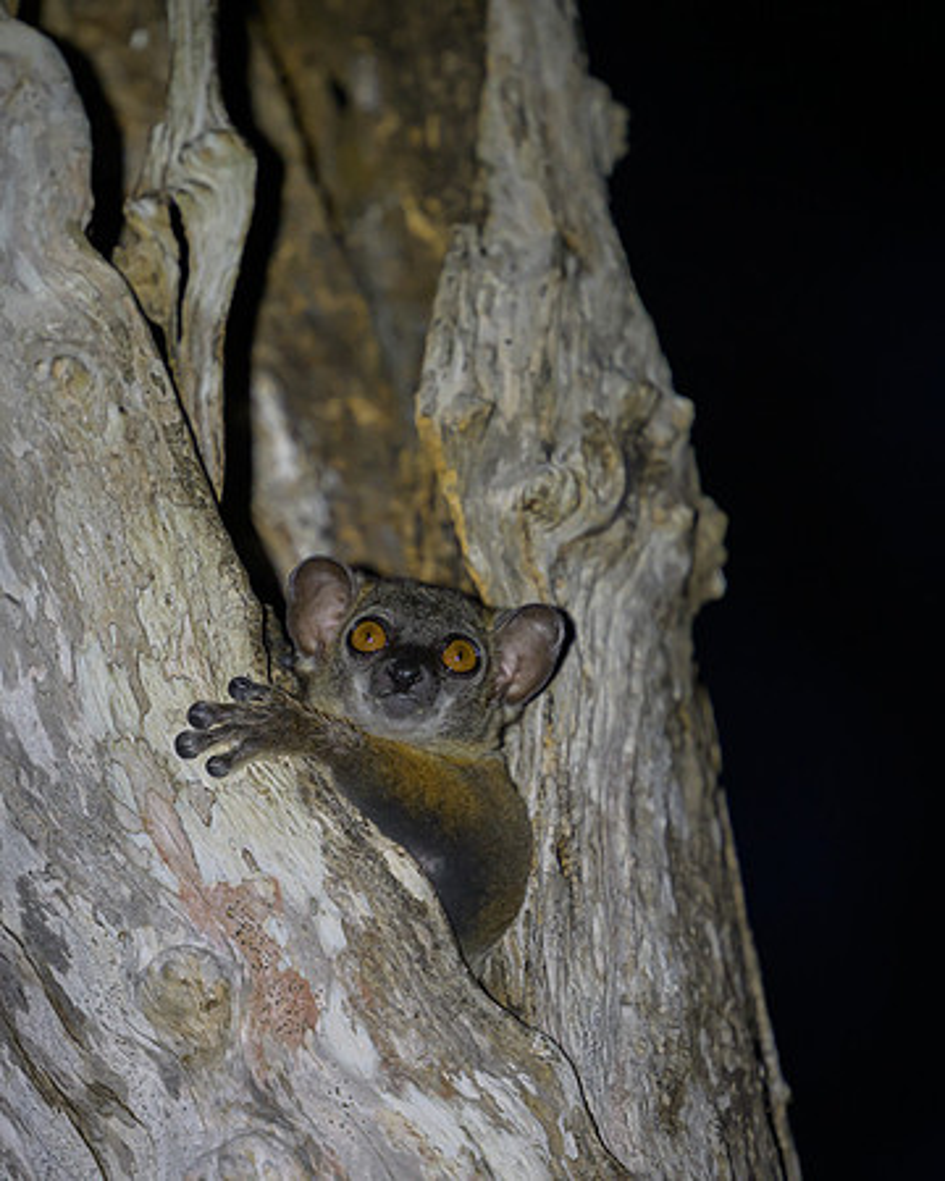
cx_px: 396
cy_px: 666
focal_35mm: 748
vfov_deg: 2.6
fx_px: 26141
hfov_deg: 2.1
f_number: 2.8
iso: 1800
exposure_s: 1/640
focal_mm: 400
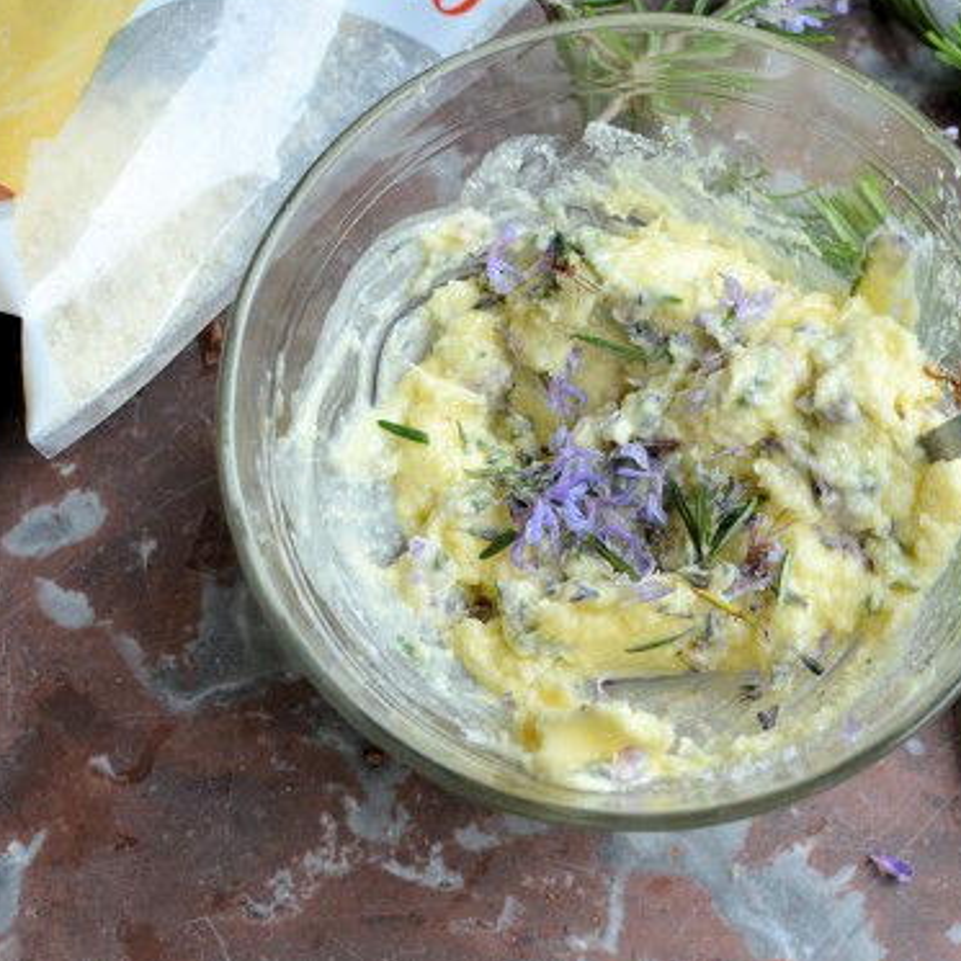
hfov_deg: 23.9
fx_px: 2251
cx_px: 701
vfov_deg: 24.1
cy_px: 480
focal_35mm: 72
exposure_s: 1/100
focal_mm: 35
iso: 400
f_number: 5
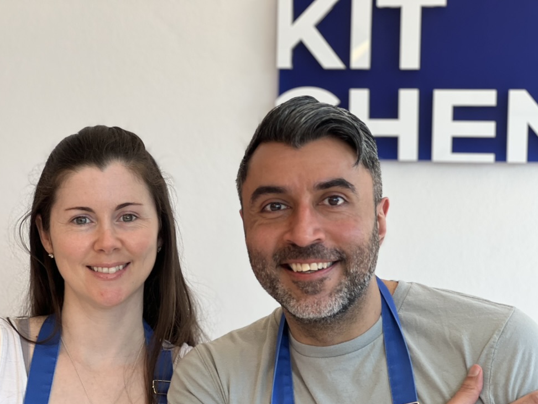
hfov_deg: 24.1
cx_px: 257
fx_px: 1259
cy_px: 212
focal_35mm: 81
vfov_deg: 18.2
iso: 50
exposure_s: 1/121
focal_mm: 9
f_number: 2.8
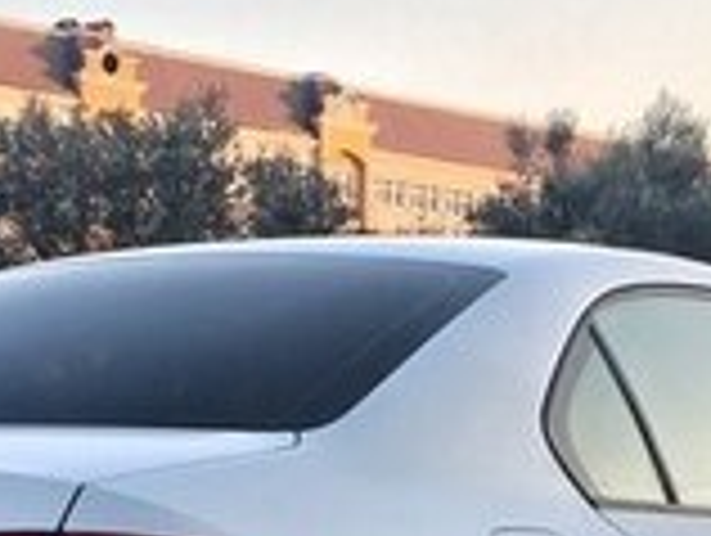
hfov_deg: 16.2
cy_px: 827
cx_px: 522
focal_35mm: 121
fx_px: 2489
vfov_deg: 11.7
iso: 25
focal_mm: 4.15
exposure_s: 1/120
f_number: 2.2
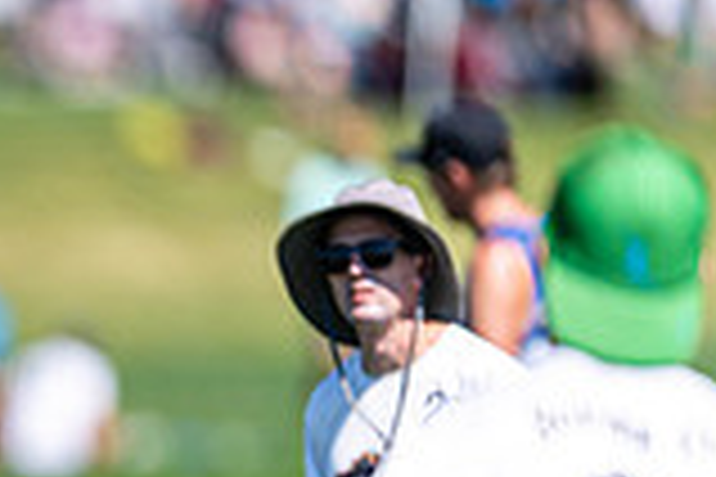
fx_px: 28936
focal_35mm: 1455
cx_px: -576
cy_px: 578
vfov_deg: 0.9
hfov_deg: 1.4
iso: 100
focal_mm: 400
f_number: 2.8
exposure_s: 1/2000
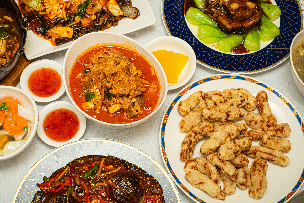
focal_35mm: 61
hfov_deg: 32.8
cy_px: 86
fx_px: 515
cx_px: 120
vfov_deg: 22.2
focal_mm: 50
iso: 1600
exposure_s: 1/160
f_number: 8
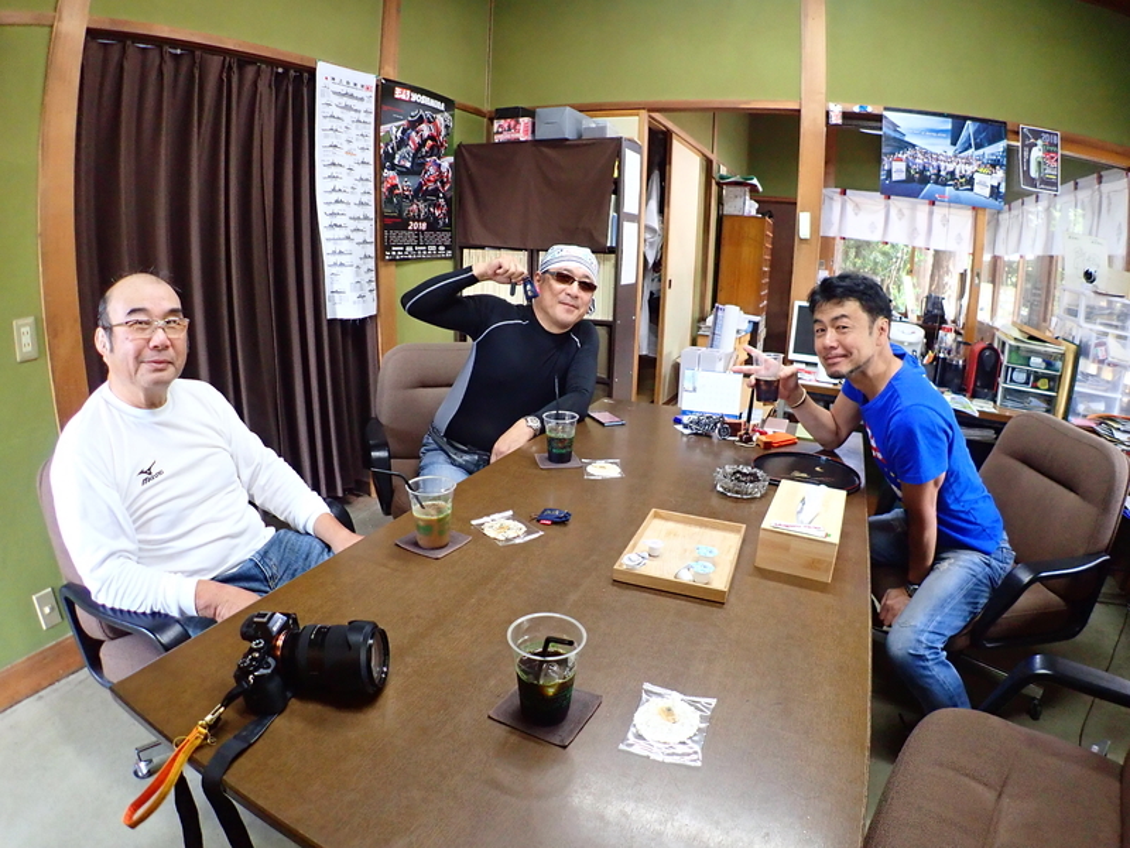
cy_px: 424
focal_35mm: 25
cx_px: 565
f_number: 2
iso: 640
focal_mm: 4.5
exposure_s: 1/125
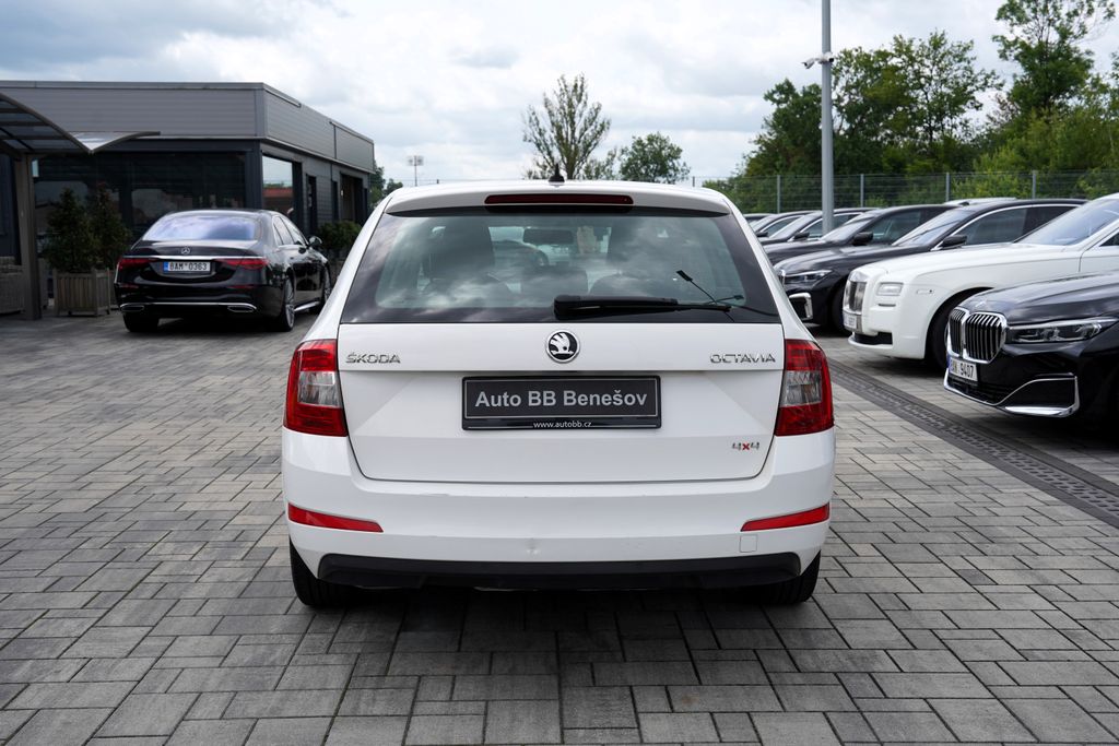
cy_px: 373
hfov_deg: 48.5
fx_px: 1243
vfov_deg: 33.4
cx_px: 560
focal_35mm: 40
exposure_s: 1/250
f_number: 8
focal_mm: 40
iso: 100
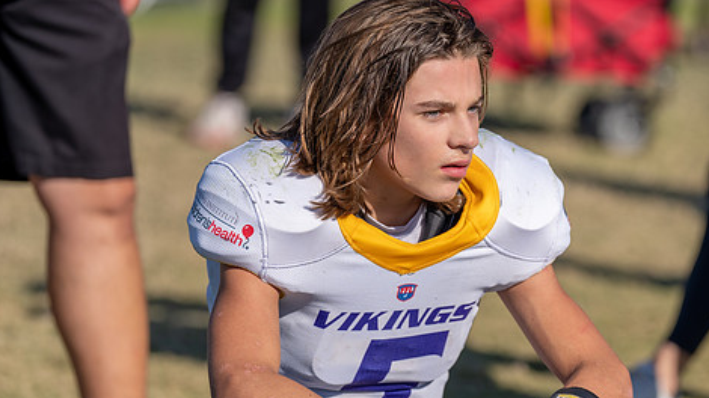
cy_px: 227
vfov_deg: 5.5
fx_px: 4172
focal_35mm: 222
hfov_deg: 9.7
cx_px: 439
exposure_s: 1/2500
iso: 100
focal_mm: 140
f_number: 2.8
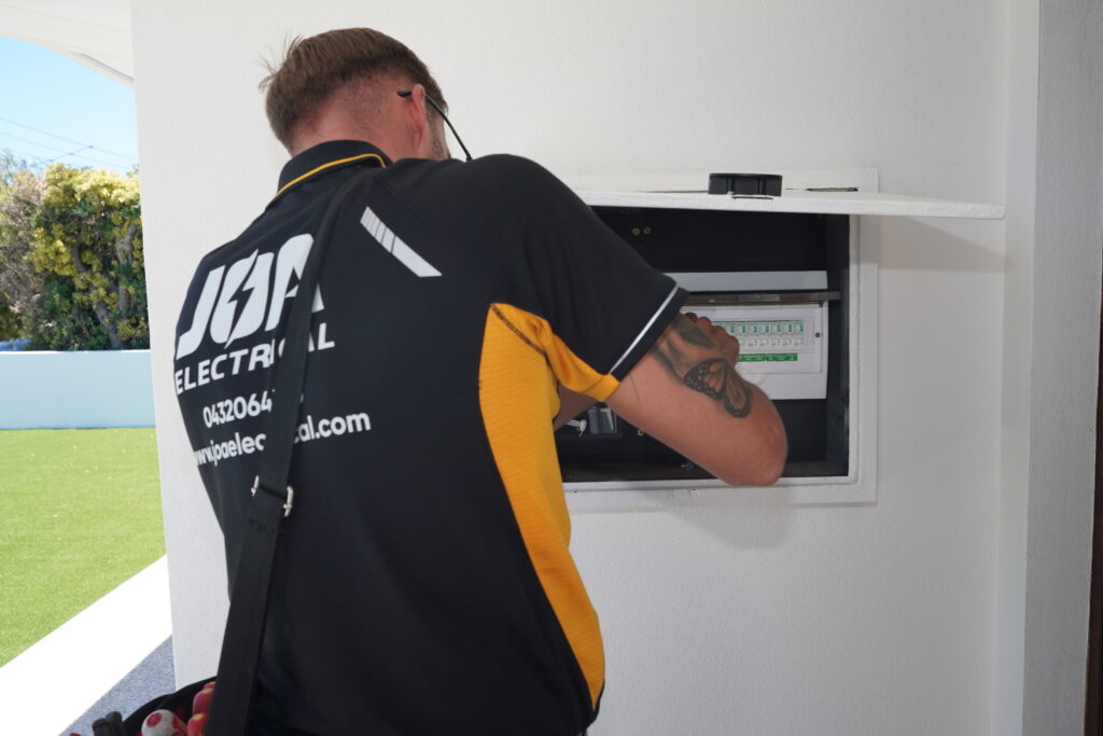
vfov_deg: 43.6
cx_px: 552
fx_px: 919
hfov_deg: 61.9
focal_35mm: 30
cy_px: 368
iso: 100
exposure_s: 1/160
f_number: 5.6
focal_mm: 20
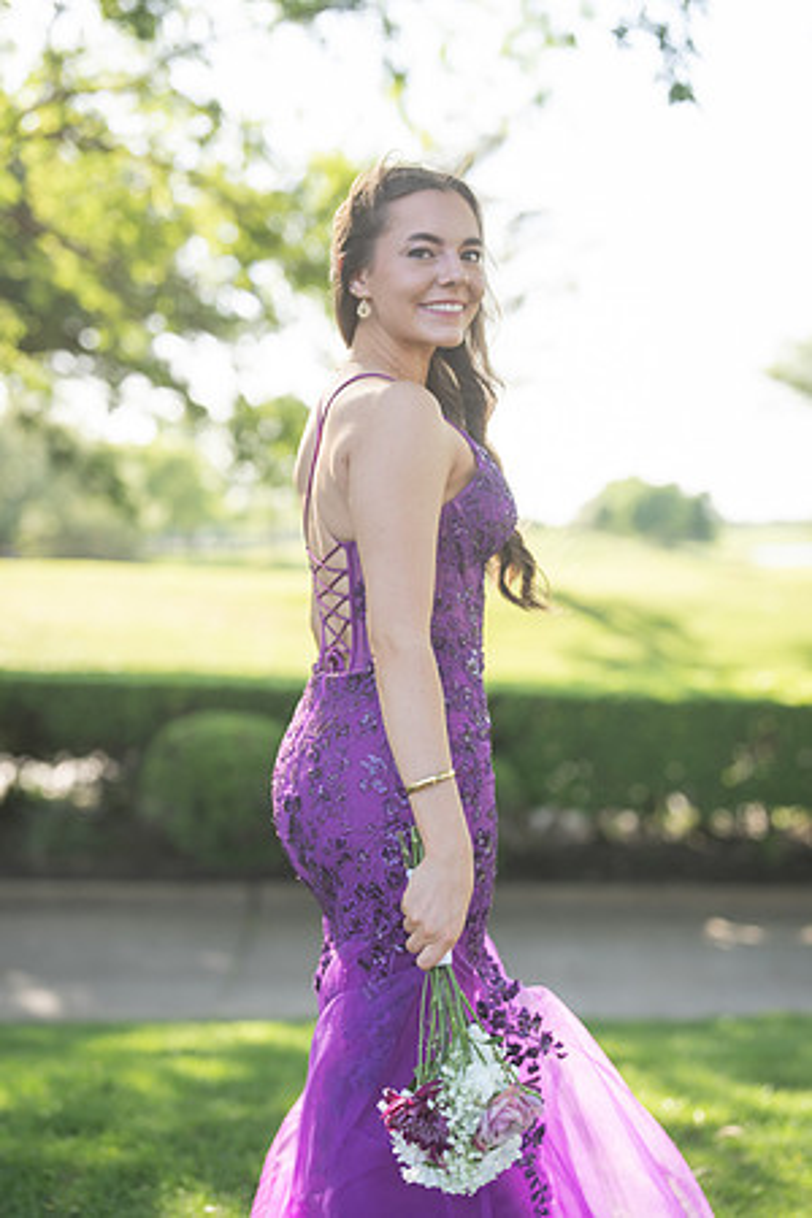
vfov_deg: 39.6
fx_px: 1692
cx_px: 406
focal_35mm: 50
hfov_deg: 27.0
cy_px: 609
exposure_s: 1/1000
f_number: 1.8
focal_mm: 50
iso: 160
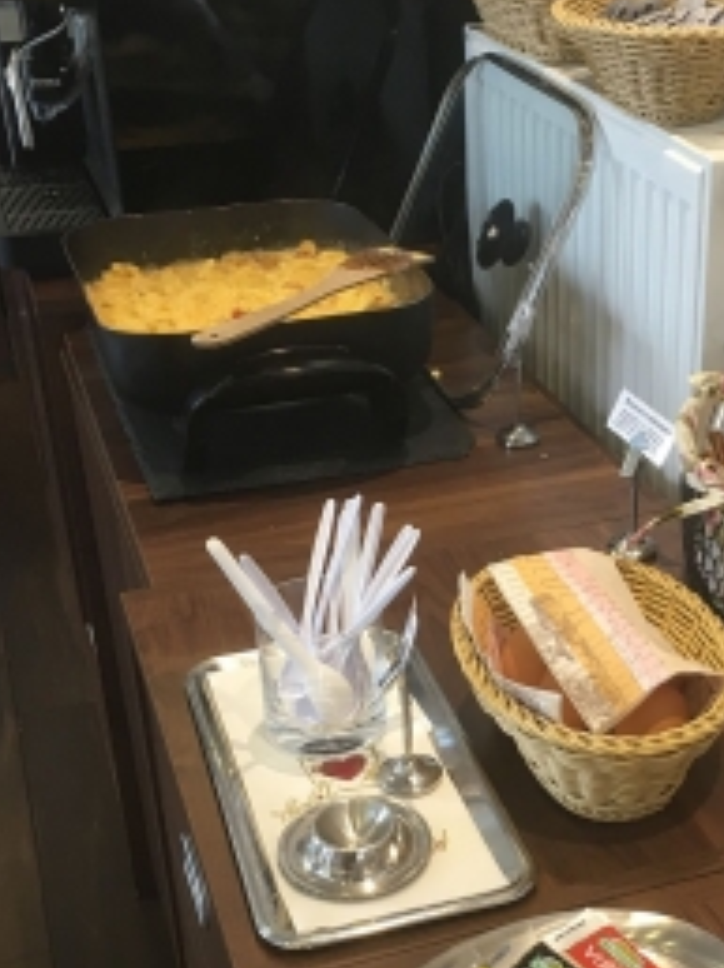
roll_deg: +0.5
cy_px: 634
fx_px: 1508
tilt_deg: -30.3
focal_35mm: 54
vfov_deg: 35.3
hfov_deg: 26.6
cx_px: 548
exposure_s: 1/33
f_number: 2.2
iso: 64
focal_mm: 4.15
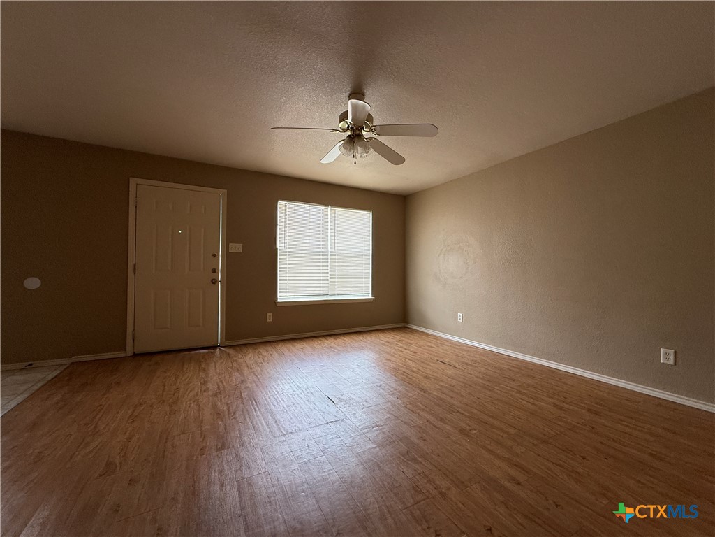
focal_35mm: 14
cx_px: 358
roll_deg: -0.8
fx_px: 289
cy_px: 268
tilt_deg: +0.8
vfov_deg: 85.7
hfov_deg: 102.1
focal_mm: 2.22
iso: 160
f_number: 2.2
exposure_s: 1/99
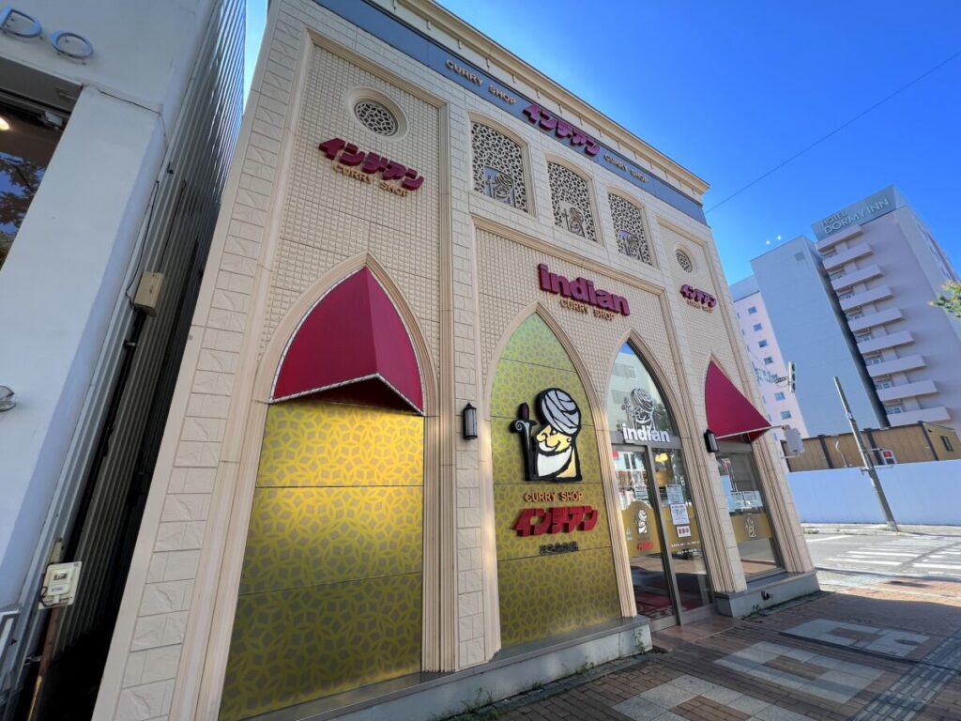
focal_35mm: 13
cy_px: 360
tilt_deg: +22.1
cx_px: 480
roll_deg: +2.2
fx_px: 361
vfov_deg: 89.9
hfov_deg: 106.2
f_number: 1.8
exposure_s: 1/342
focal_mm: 1.57
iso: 32
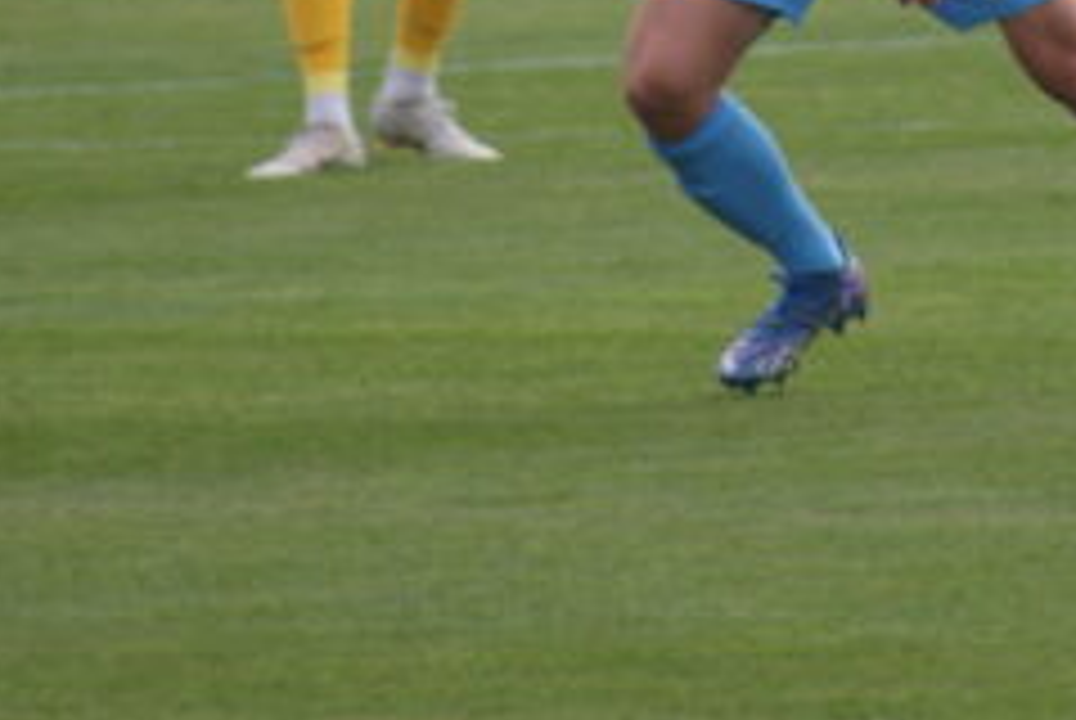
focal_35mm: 1308
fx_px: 39142
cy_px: -315
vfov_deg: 1.1
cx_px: 954
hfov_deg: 1.6
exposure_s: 1/500
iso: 400
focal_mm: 300
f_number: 6.3
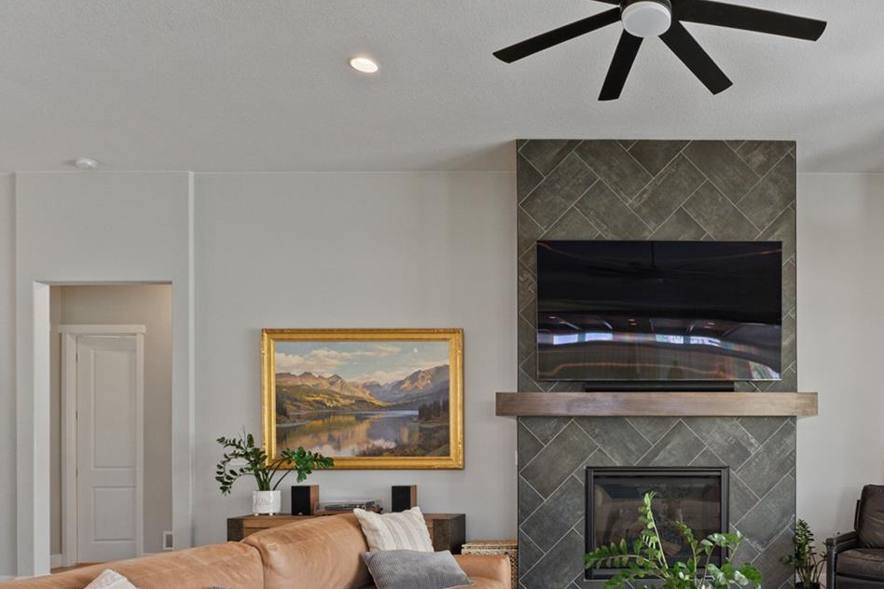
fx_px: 671
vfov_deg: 45.5
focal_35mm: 27
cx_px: 664
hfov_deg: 62.8
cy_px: 451
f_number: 8
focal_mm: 10.8
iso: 250
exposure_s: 1/1.67
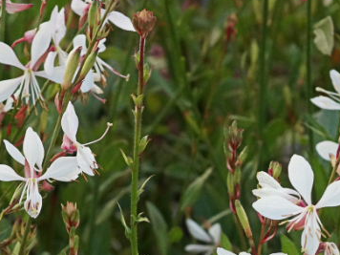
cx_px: 342
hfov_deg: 4.1
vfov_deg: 3.1
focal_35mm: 486
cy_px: 360
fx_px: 4774
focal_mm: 100
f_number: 8
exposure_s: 1/160
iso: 1250
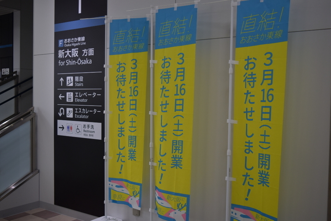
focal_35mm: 40
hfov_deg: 47.9
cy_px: 110
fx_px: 372
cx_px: 166
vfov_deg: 33.0
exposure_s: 1/200
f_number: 4
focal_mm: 27
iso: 400
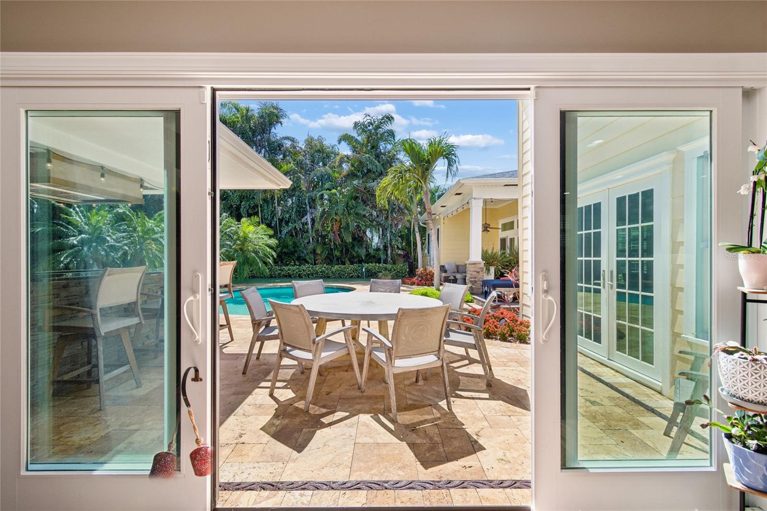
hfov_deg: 100.4
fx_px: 319
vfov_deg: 77.3
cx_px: 384
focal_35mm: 15
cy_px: 256
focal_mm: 10
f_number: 7.1
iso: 100
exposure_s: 1/800
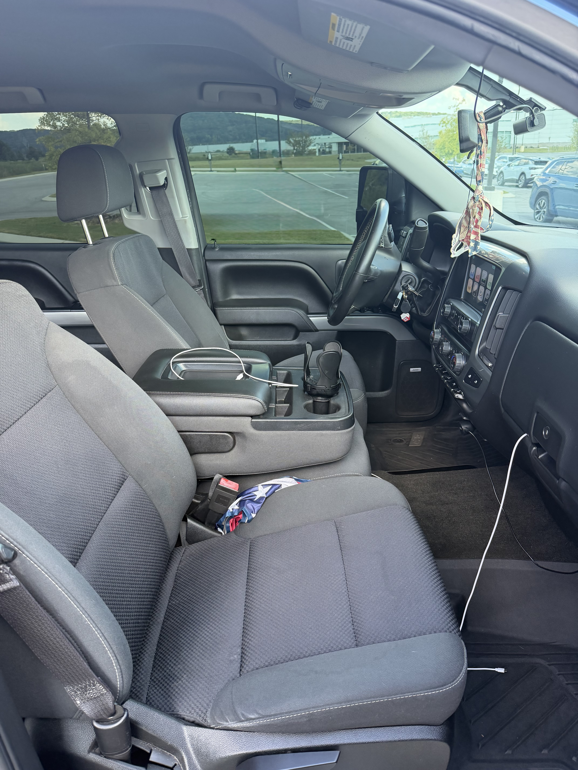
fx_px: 534
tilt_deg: -24.4
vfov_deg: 71.6
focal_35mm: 24
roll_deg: +2.7
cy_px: 385
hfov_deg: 56.8
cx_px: 289
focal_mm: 6.76
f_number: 1.78
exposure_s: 1/186
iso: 200
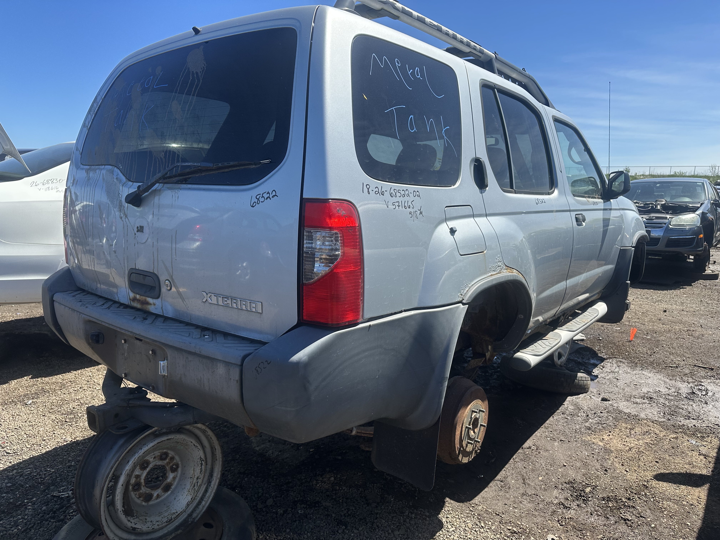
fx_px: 499
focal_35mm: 24
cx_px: 360
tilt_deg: -7.6
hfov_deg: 71.6
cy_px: 270
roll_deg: -0.9
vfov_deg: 56.8
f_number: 1.78
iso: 80
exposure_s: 1/2882
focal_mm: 6.86
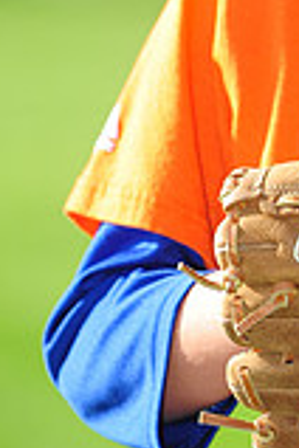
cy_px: -113
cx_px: 477
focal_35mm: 731
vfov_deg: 2.8
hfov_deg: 1.9
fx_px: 9106
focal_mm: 200
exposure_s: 1/800
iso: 200
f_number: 4
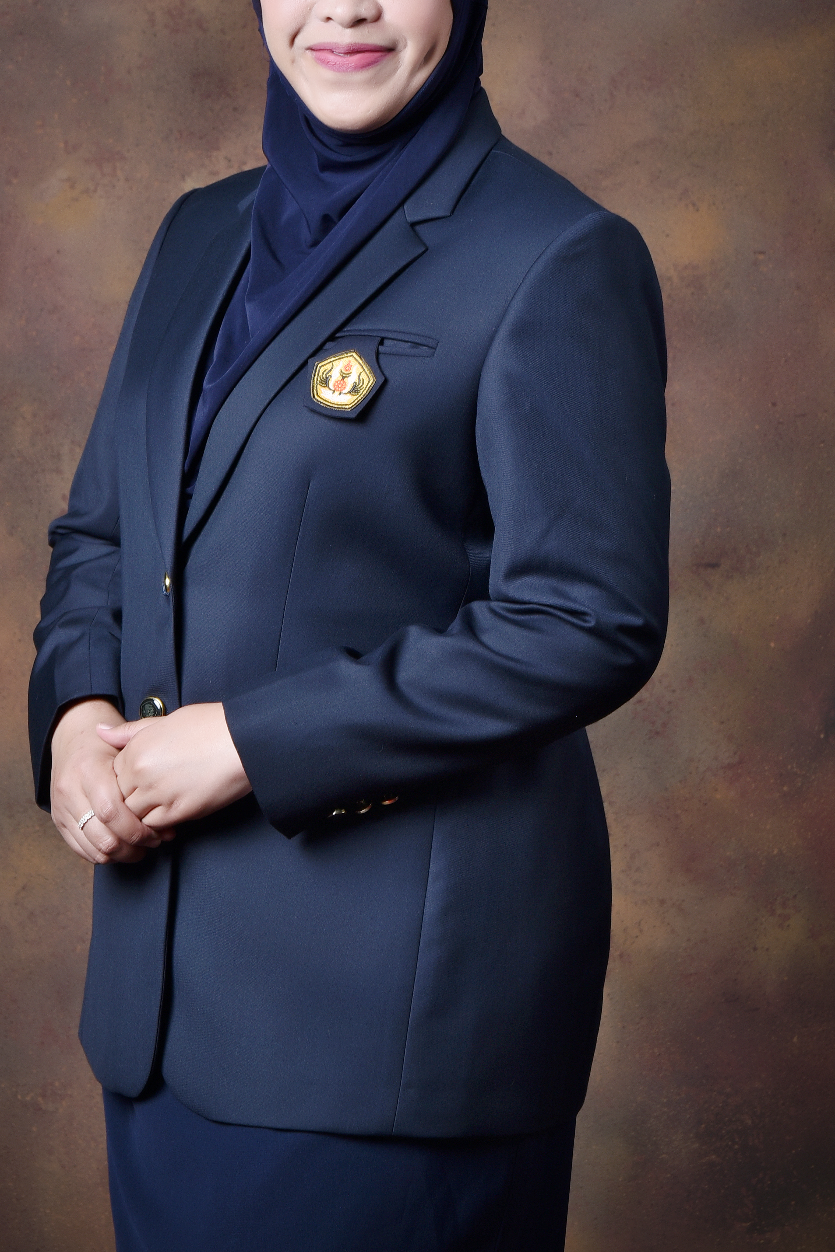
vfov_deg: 18.6
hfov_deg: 12.5
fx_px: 3824
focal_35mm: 110
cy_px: 476
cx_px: 343
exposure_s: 1/80
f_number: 10
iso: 200
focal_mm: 85
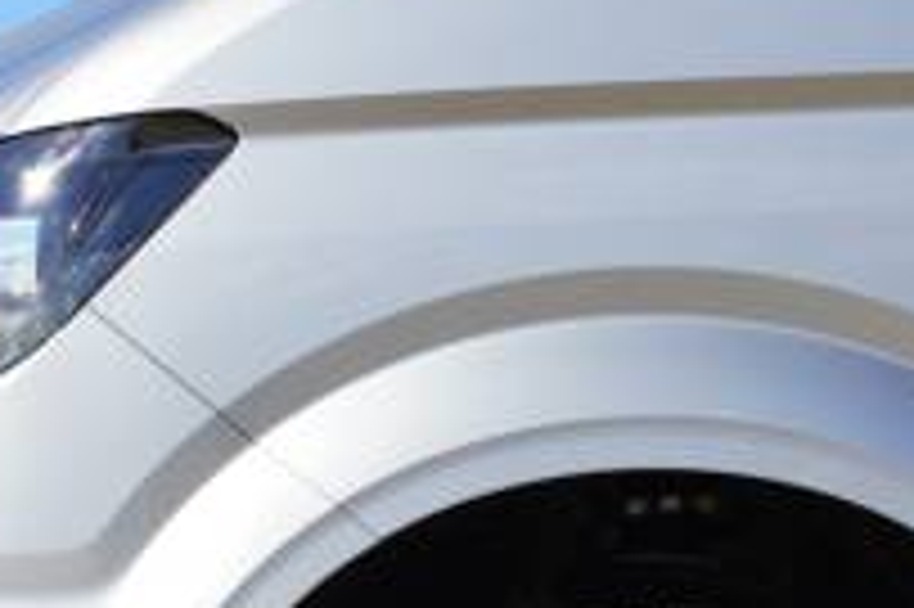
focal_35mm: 175
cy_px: 752
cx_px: 576
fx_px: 4429
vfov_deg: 7.8
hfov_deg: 11.8
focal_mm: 37
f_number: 9
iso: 100
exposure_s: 1/100
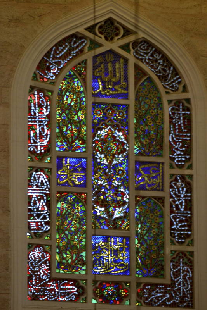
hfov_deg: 3.1
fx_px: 3883
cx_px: 104
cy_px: 155
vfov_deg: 4.6
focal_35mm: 450
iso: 2200
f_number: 5.6
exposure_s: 1/60
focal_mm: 300
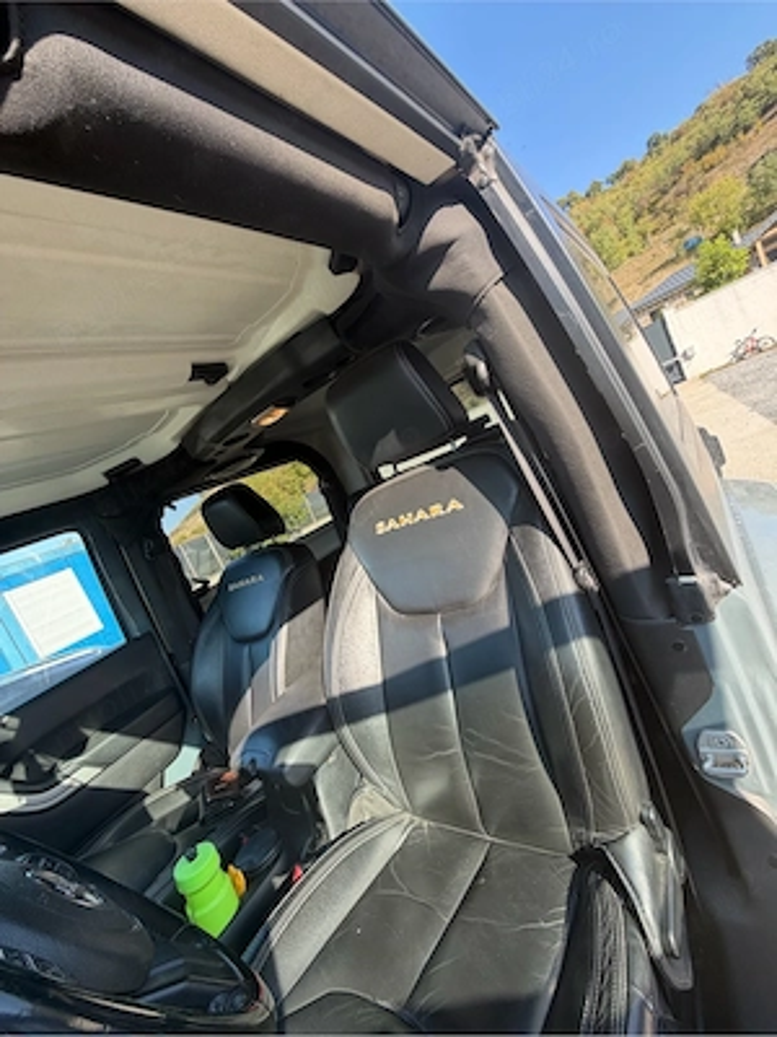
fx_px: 419
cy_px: 518
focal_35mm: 14
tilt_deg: -4.3
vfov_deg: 102.1
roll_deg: +23.4
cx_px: 388
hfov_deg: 85.7
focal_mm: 2.22
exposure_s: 1/125
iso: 64
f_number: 2.2
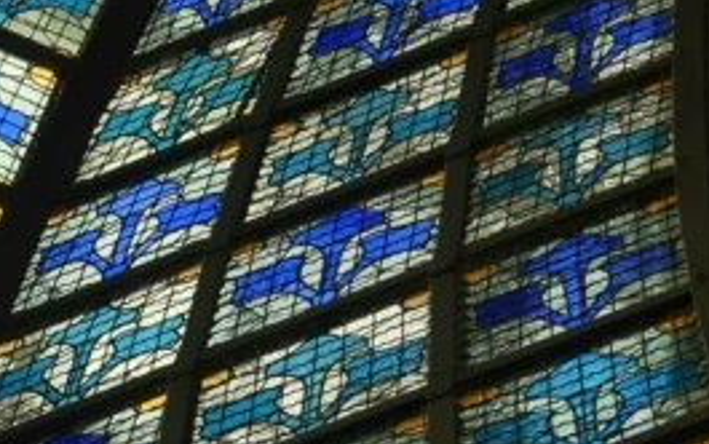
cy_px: 262
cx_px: -345
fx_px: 4080
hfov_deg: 9.7
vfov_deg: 6.2
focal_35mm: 211
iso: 100
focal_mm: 11.9
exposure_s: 1/200
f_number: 2.8
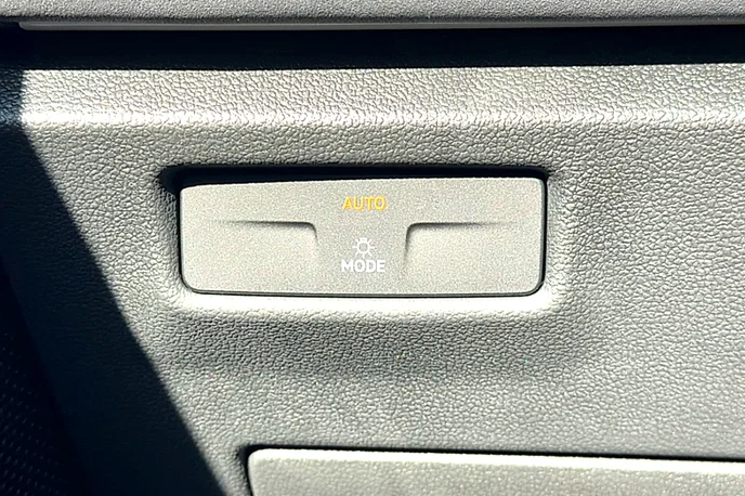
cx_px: 369
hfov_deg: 36.9
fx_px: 1117
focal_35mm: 54
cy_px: 230
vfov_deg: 25.0
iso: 50
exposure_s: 1/228
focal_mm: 6.86
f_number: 1.78
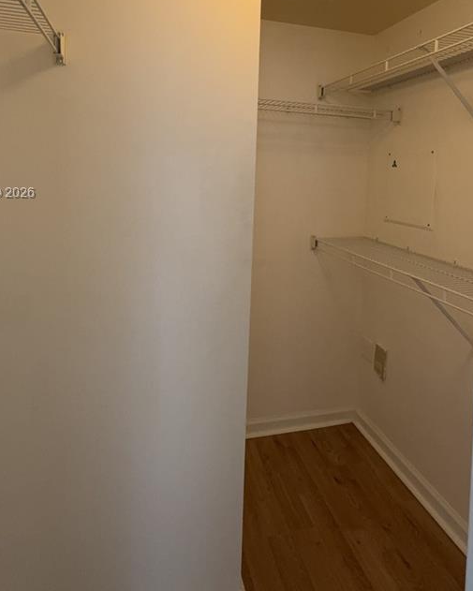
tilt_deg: -2.5
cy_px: 194
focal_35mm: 26
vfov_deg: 64.2
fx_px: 455
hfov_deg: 54.6
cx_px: 283
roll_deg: -1.1
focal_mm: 2.22
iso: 100
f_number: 2.2
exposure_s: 1/30
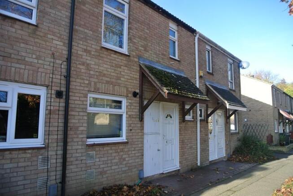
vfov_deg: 48.0
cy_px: 98
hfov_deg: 67.3
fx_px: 220
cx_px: 146
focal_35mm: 27
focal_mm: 10
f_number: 4
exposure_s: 1/250
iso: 100
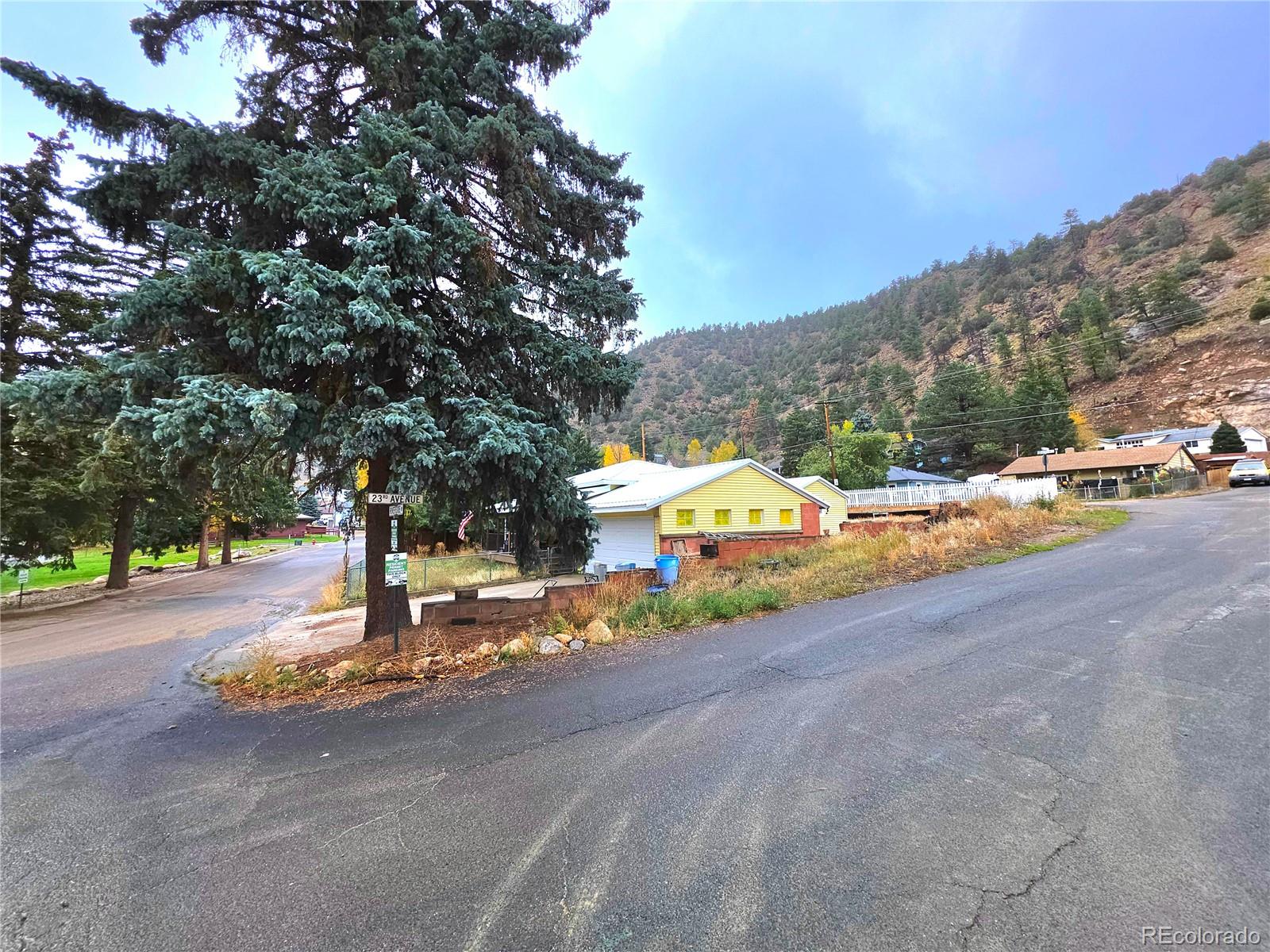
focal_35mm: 13
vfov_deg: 89.9
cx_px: 635
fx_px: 477
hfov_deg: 106.2
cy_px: 476
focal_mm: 2.2
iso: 16
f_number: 1.9
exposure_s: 1/370
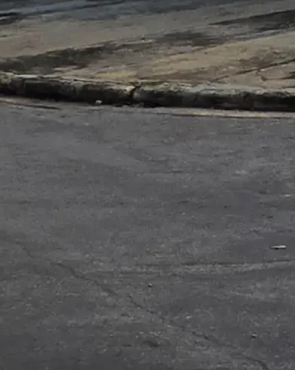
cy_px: -73
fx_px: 1136
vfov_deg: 17.6
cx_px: 1058
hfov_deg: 9.1
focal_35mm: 104
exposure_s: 1/1521
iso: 32
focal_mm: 2.2
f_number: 1.9
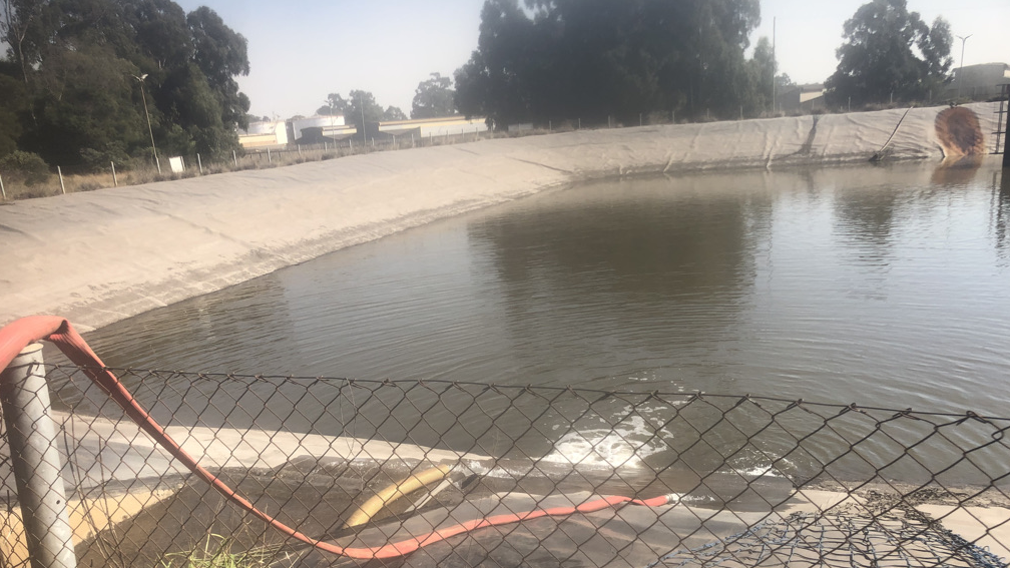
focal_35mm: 31
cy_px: 375
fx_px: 830
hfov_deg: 62.6
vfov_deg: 37.4
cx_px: 501
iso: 20
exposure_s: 1/1066
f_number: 1.8
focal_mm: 4
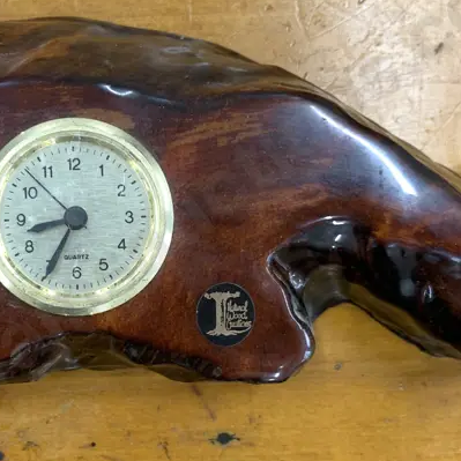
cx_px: 102
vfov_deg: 29.0
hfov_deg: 28.5
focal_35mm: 59
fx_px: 889
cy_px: 284
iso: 80
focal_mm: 4.25
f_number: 1.8
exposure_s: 1/50
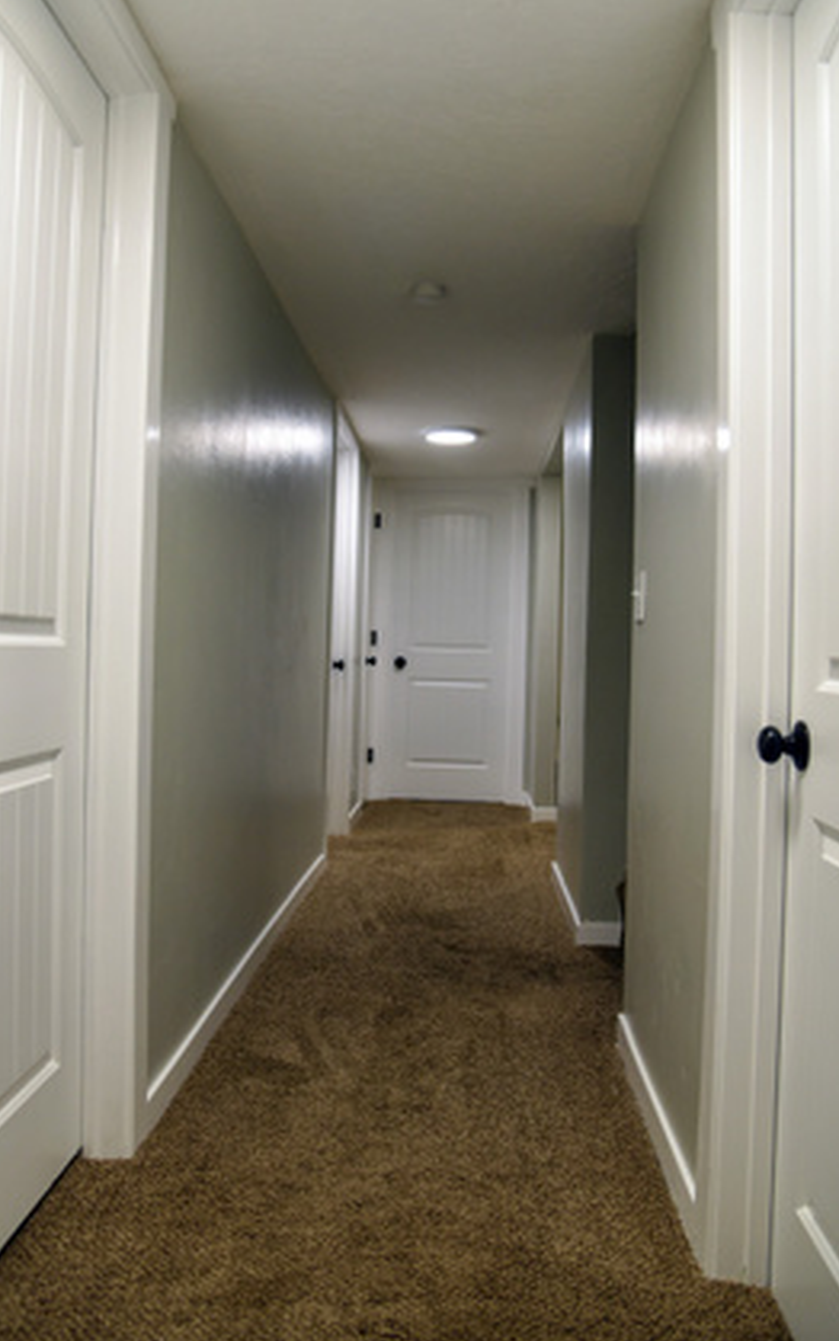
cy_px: 630
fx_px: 1024
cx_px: 368
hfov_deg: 44.5
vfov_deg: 66.4
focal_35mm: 28
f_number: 4
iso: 800
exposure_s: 1/60
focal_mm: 24
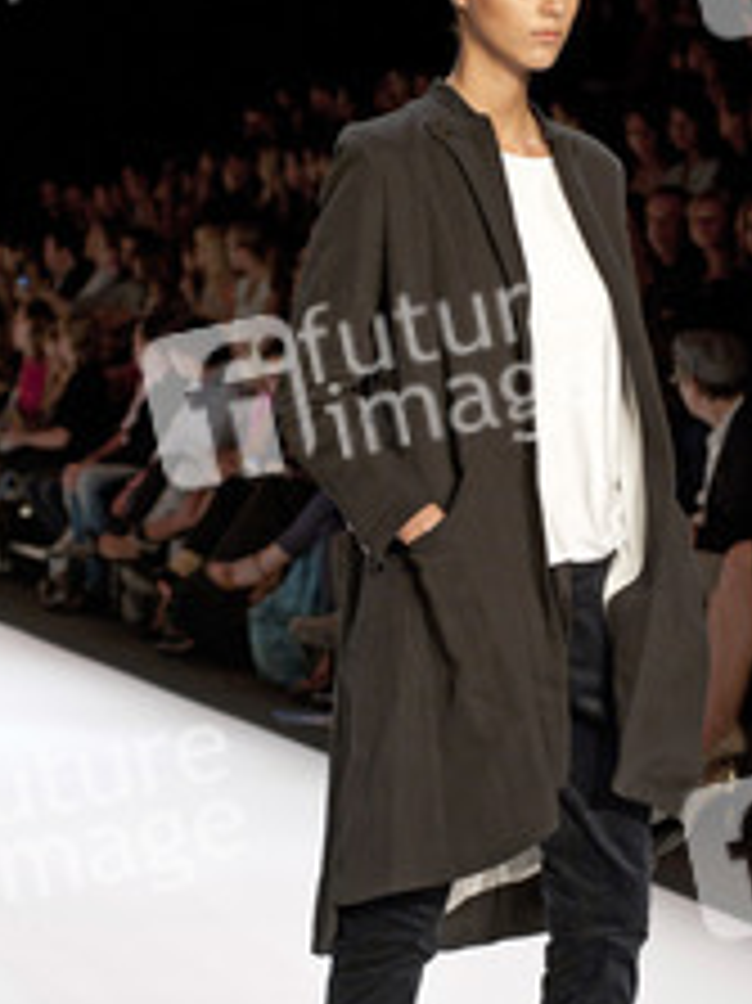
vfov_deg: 14.3
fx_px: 4001
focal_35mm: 138
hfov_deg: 10.7
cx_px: 504
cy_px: 608
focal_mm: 80
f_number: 7.1
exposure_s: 1/200
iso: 1600
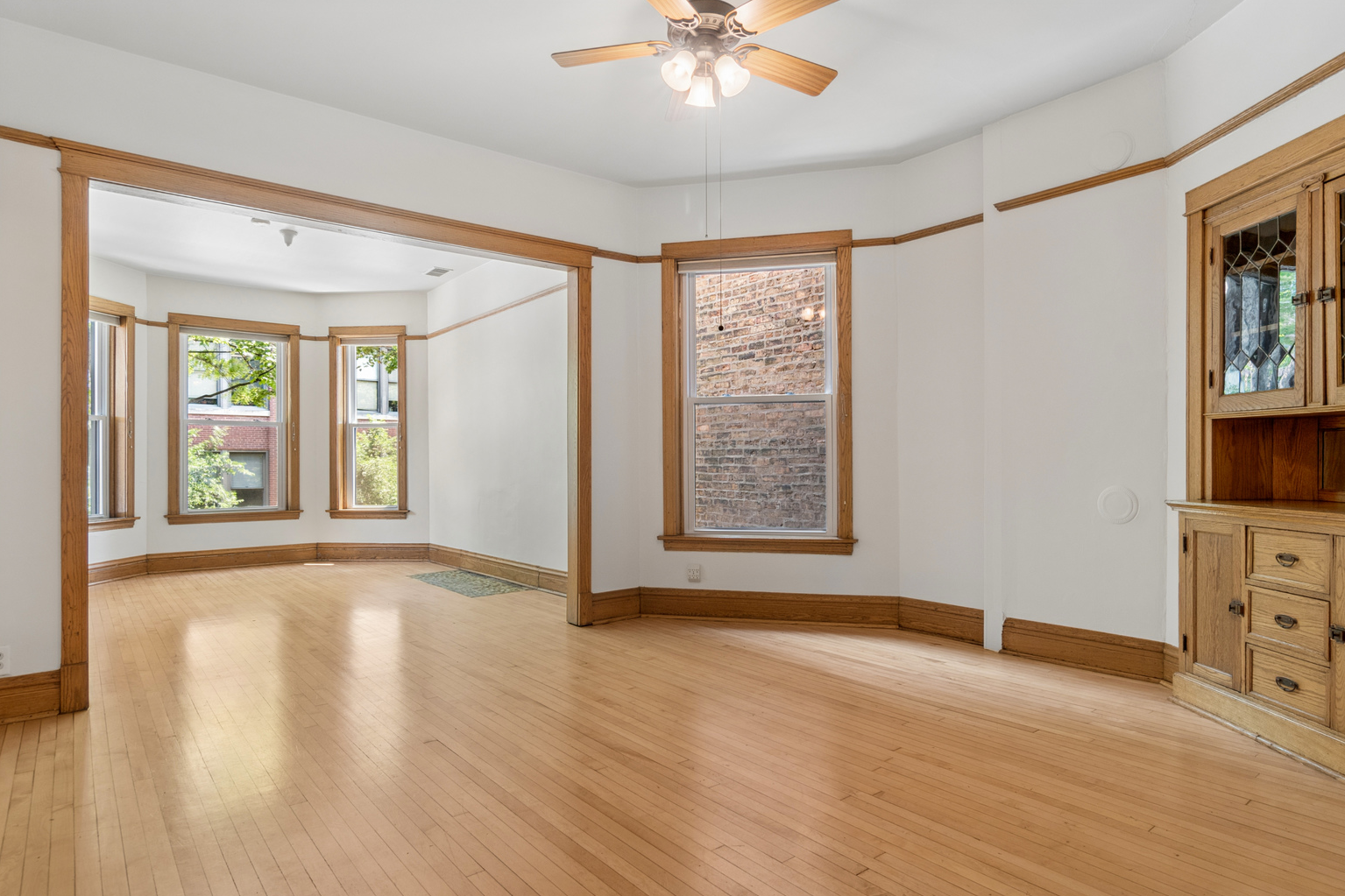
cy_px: 470
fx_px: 710
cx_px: 708
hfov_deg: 86.8
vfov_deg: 64.5
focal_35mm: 19
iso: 200
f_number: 8
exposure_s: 1/2.5
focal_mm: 12
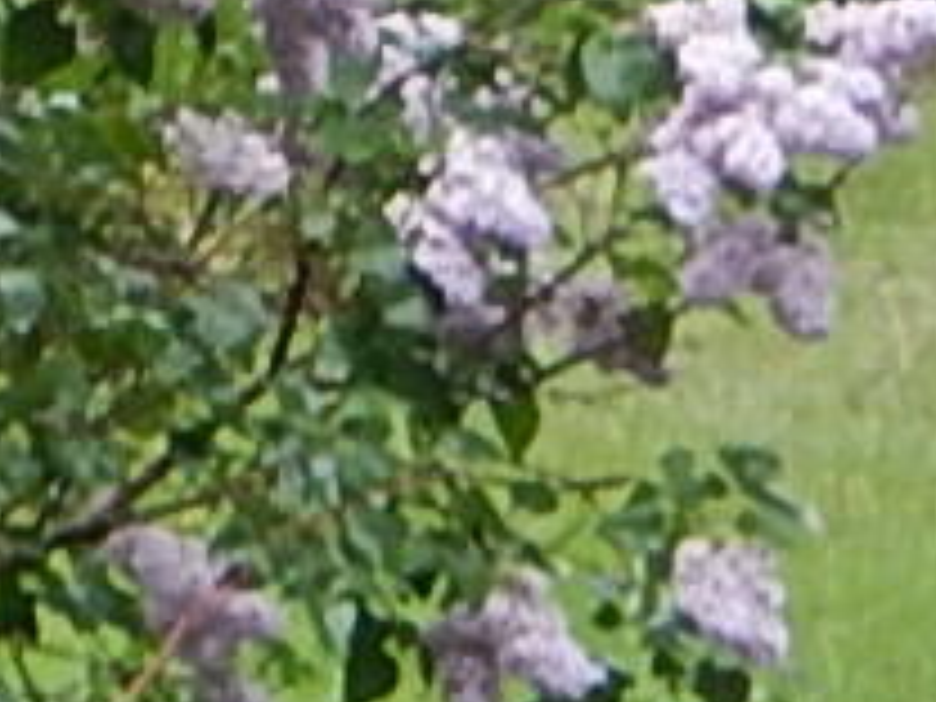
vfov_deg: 3.3
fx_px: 12060
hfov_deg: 4.3
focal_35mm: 446
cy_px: -1431
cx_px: -1908
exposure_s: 1/30
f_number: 4.6
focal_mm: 10.4
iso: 200
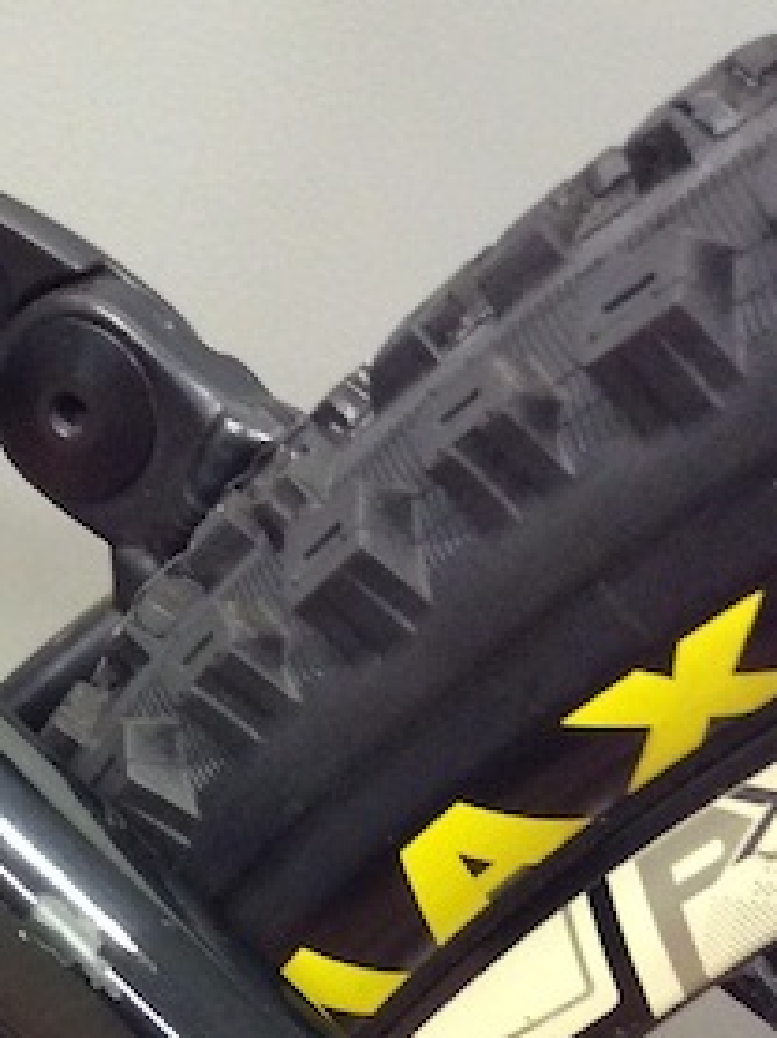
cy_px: 1344
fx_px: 2758
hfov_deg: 15.5
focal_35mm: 92
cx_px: -142
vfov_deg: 19.7
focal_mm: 3.3
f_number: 2.4
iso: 200
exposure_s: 1/25
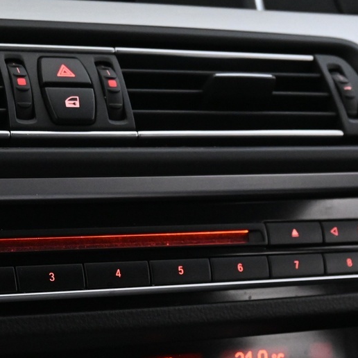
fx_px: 959
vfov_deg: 20.9
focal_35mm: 82
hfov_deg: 20.9
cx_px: 73
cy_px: 290
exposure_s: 1/30
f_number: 3.8
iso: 3200
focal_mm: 20.5
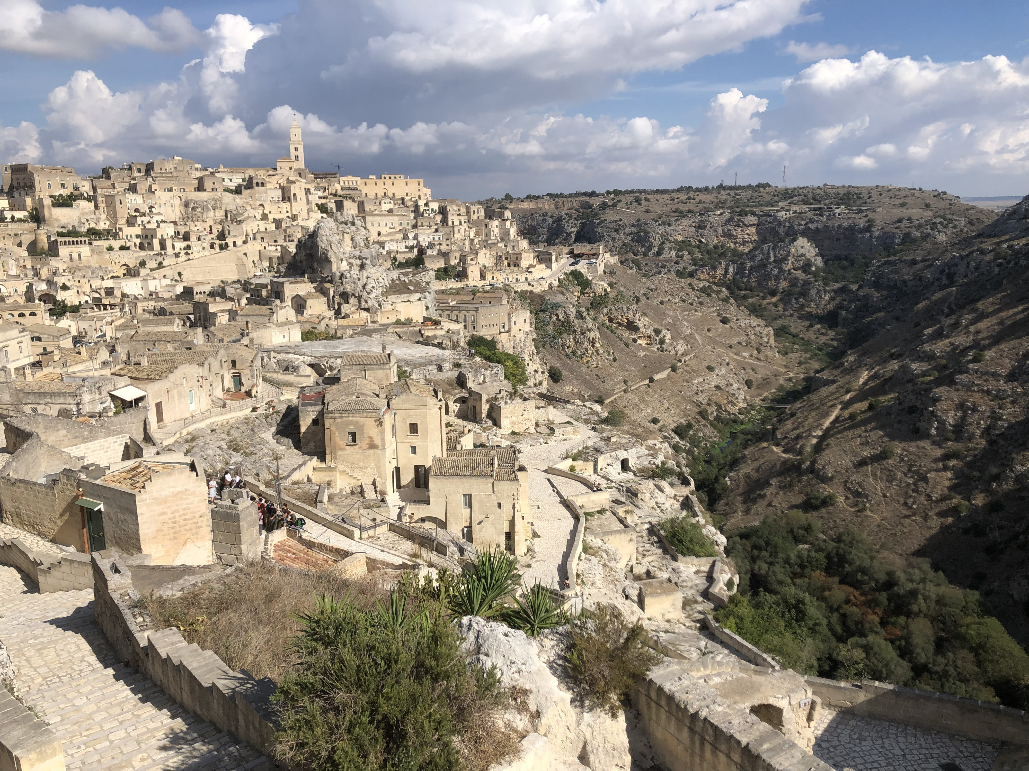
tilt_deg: -11.9
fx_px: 832
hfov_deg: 63.4
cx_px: 514
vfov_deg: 49.7
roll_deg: +1.5
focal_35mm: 28
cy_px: 386
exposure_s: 1/3472
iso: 25
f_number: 1.8
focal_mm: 4
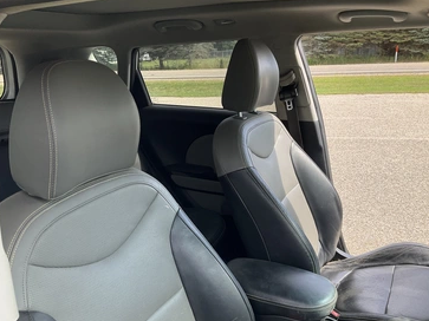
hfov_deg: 56.8
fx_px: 396
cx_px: 223
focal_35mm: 32
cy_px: 170
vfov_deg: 44.1
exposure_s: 1/335
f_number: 1.8
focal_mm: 3
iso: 25
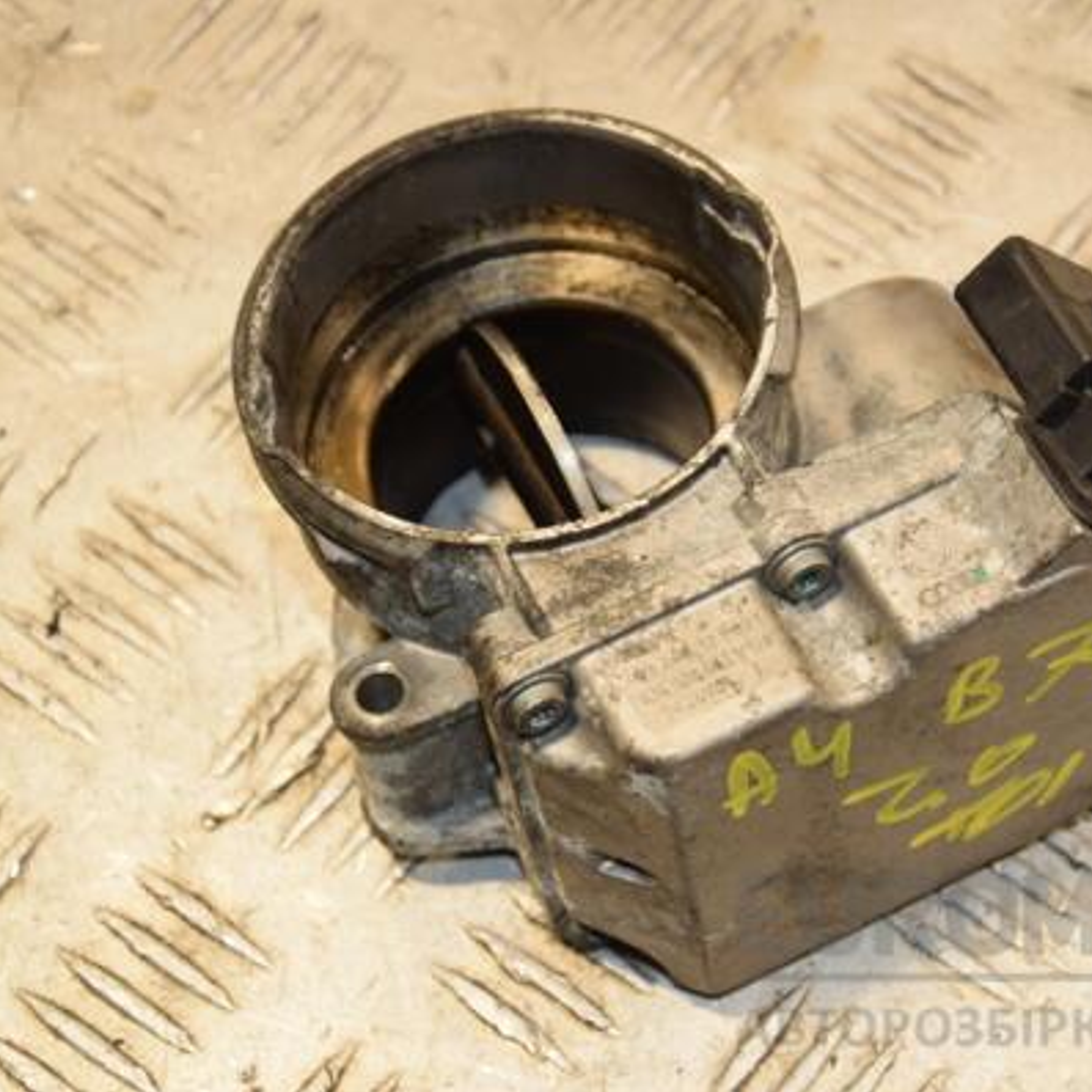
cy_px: 547
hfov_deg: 13.7
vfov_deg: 13.7
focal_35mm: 127
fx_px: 4533
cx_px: 685
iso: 800
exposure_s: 1/200
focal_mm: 66
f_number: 6.3
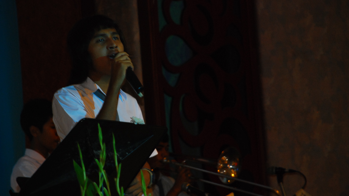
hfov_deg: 8.8
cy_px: 100
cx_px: 149
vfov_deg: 5.0
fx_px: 2264
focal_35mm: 245
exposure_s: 1/20
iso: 640
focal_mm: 135
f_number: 5.6
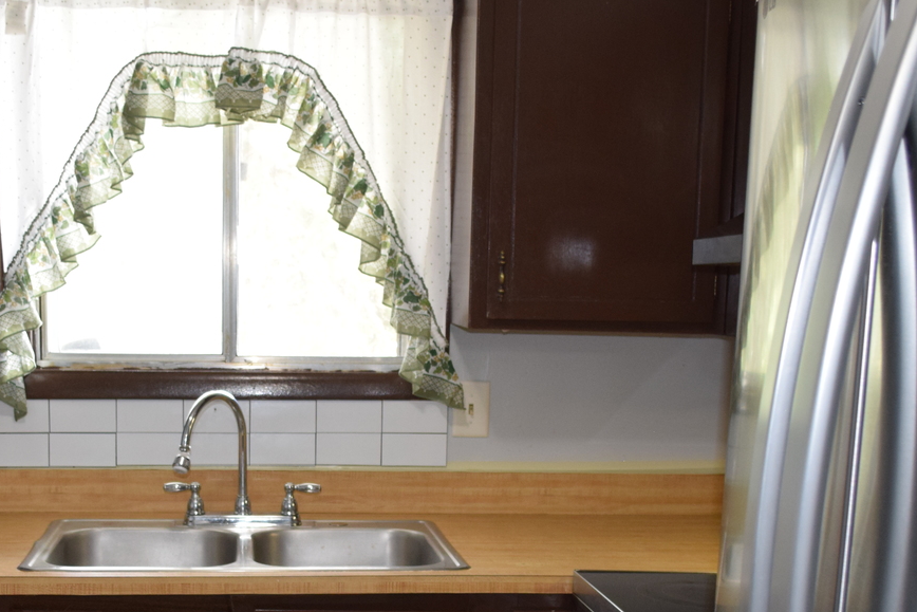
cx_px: 352
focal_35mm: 56
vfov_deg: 23.6
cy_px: 542
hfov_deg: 35.5
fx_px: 1427
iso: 900
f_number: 3.8
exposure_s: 1/60
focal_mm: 20
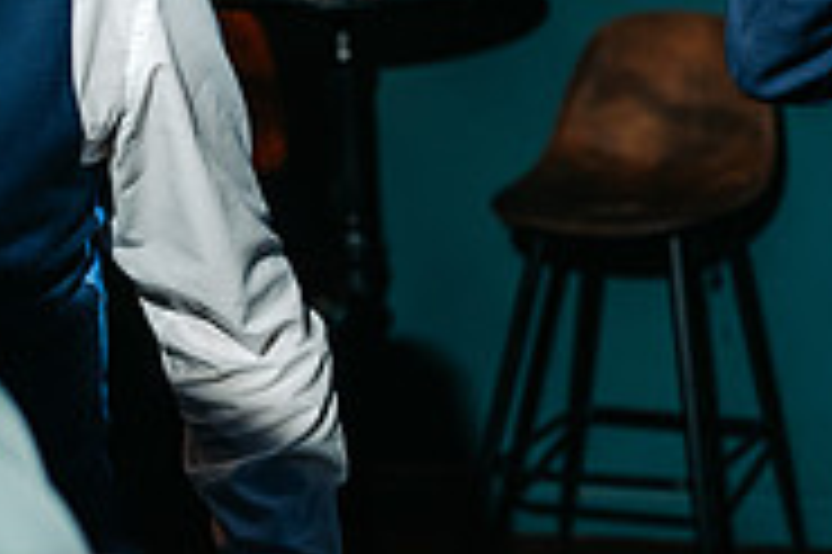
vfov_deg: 12.4
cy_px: 142
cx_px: 1268
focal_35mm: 110
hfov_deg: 16.8
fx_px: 2540
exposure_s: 1/200
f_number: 2.2
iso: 400
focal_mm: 35
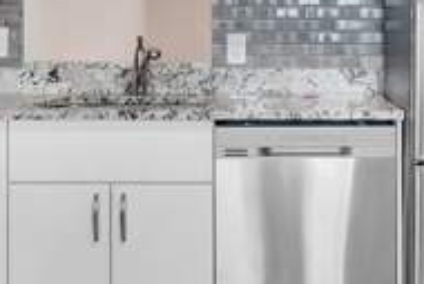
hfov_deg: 31.5
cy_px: 22
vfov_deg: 21.1
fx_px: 743
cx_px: 301
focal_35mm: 63
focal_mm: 10
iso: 1000
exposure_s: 1/15
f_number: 8
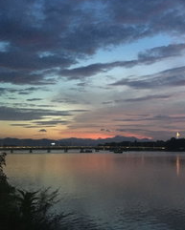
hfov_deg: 30.3
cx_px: 176
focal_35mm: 47
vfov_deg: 39.4
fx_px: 321
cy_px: 136
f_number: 2.2
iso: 400
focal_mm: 4.15
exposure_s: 1/17
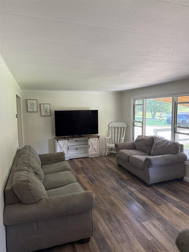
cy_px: 126
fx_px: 175
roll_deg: +0.9
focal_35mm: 24
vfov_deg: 71.6
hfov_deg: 56.8
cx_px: 94
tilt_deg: -4.5
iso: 200
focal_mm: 6.76
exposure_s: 1/86
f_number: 1.78
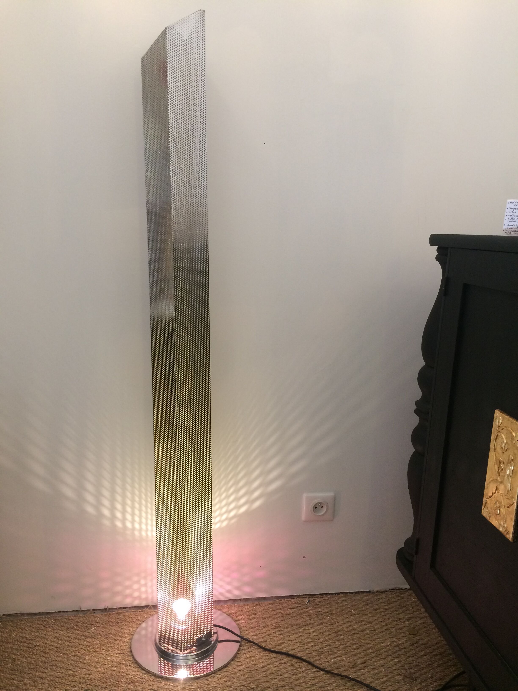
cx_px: 259
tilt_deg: -12.9
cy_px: 346
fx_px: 579
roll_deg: -0.5
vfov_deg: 61.7
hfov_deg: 48.2
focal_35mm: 29
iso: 80
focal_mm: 4.15
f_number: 2.2
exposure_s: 1/33
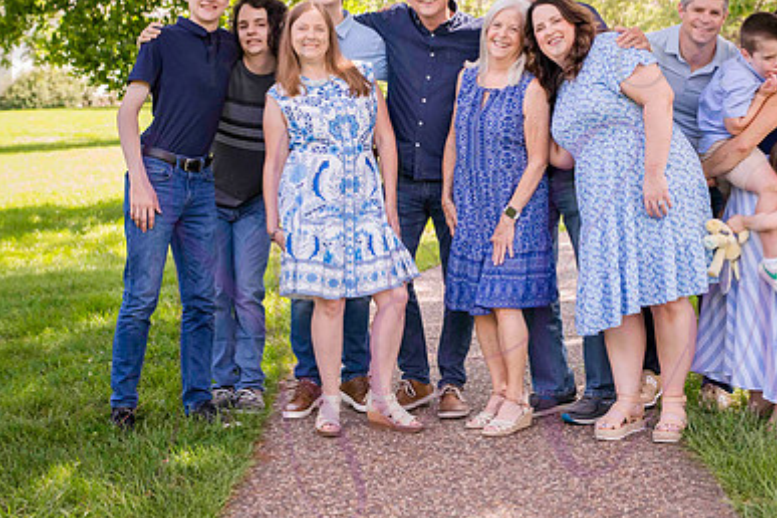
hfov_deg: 26.9
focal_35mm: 75
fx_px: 1619
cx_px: 478
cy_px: 162
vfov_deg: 18.1
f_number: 4
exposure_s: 1/320
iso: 400
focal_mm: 50
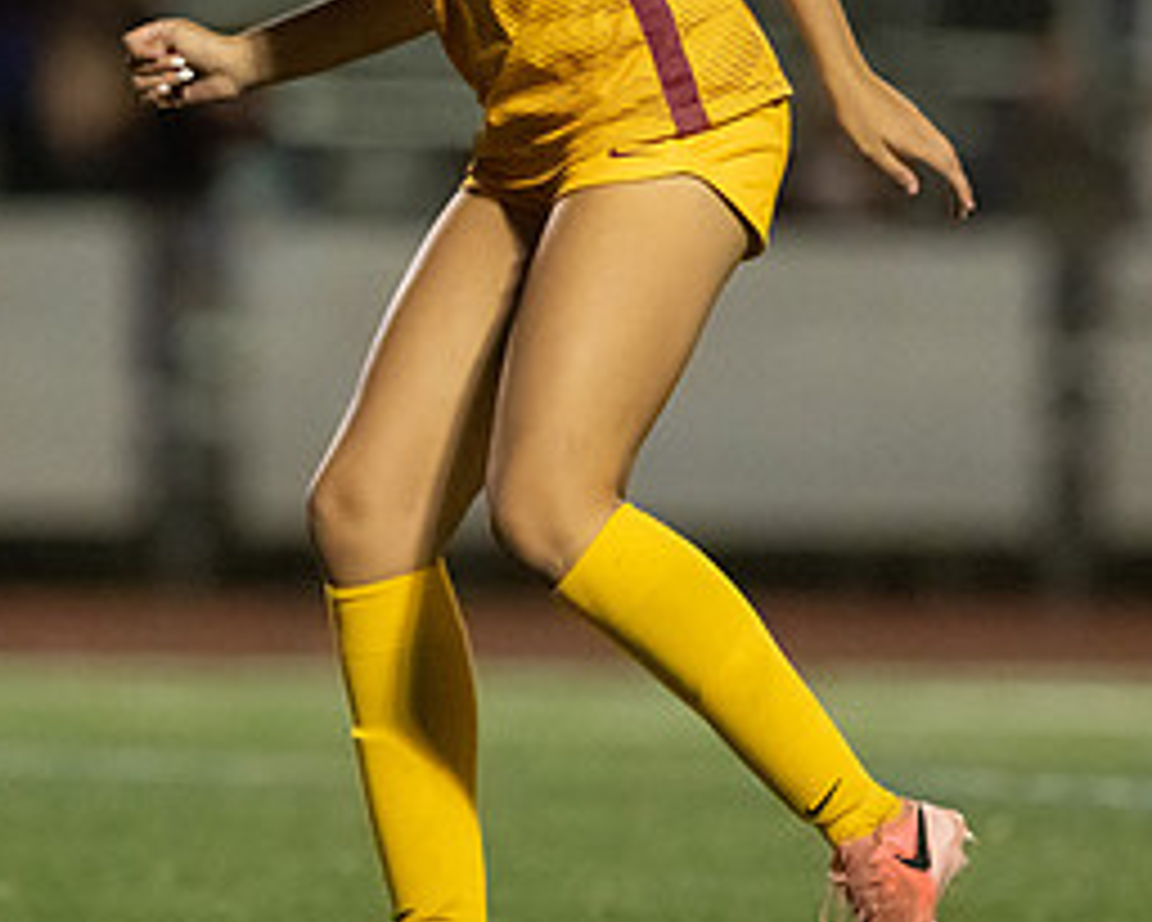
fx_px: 24558
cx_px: 162
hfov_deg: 2.7
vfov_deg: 2.2
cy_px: 245
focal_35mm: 720
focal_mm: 300
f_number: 2.8
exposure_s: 1/1000
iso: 14400
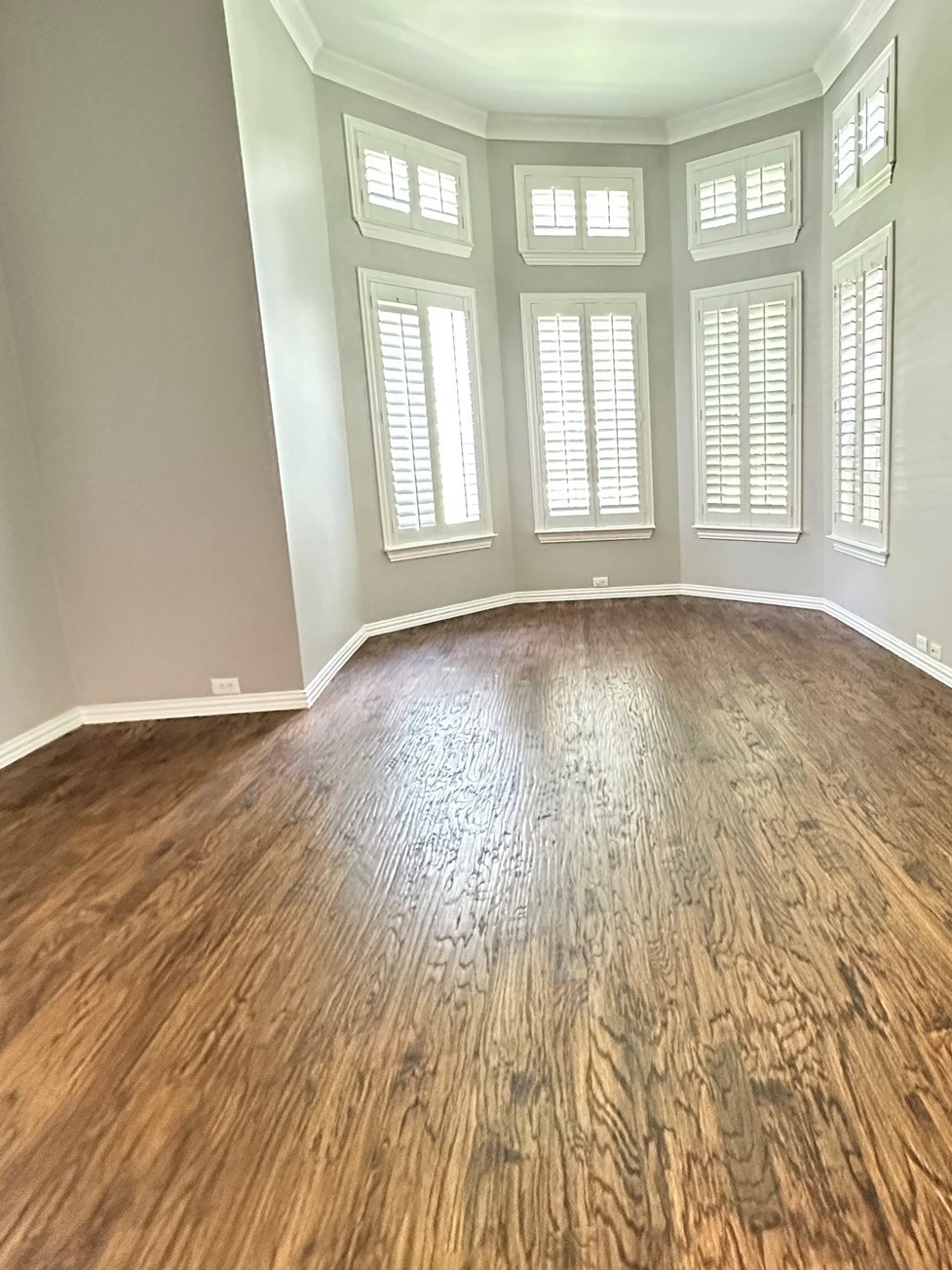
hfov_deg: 58.6
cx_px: 685
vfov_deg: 76.3
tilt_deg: -10.7
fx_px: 807
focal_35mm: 22
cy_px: 605
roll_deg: +1.3
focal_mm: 2.22
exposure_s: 1/40
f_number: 2.2
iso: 1000
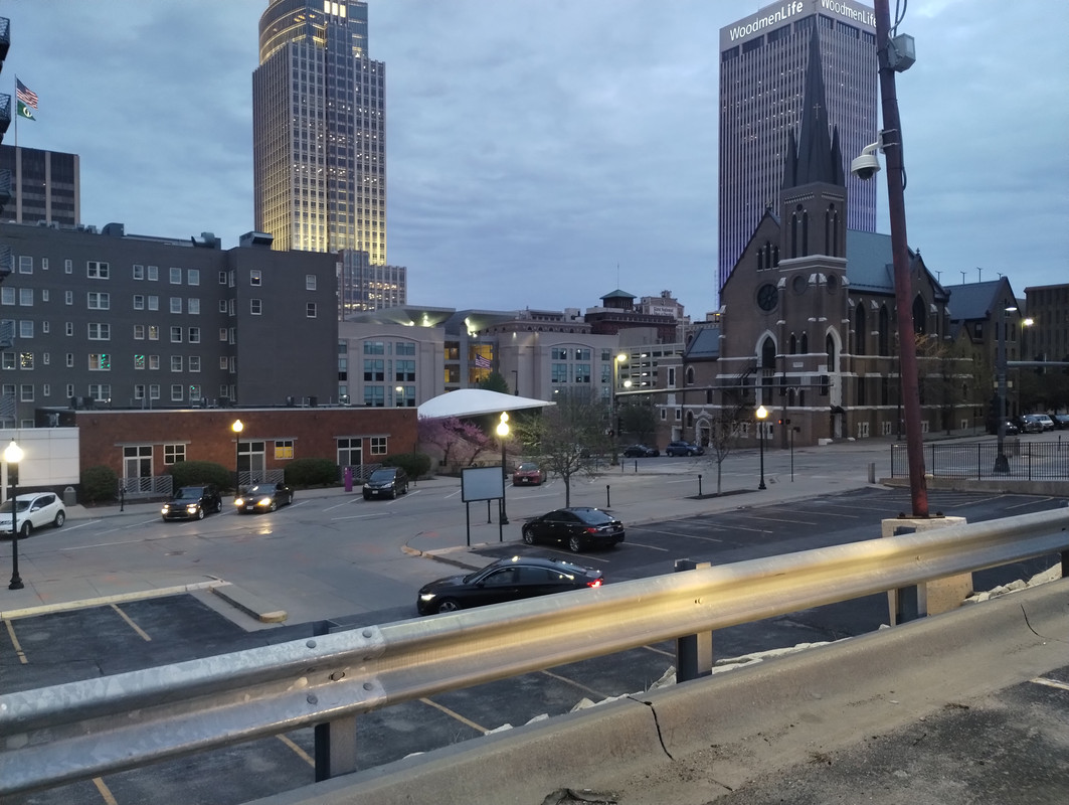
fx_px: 866
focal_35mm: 28
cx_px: 534
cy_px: 402
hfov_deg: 63.4
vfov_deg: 49.8
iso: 888
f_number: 1.8
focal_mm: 4.27
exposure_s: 1/30
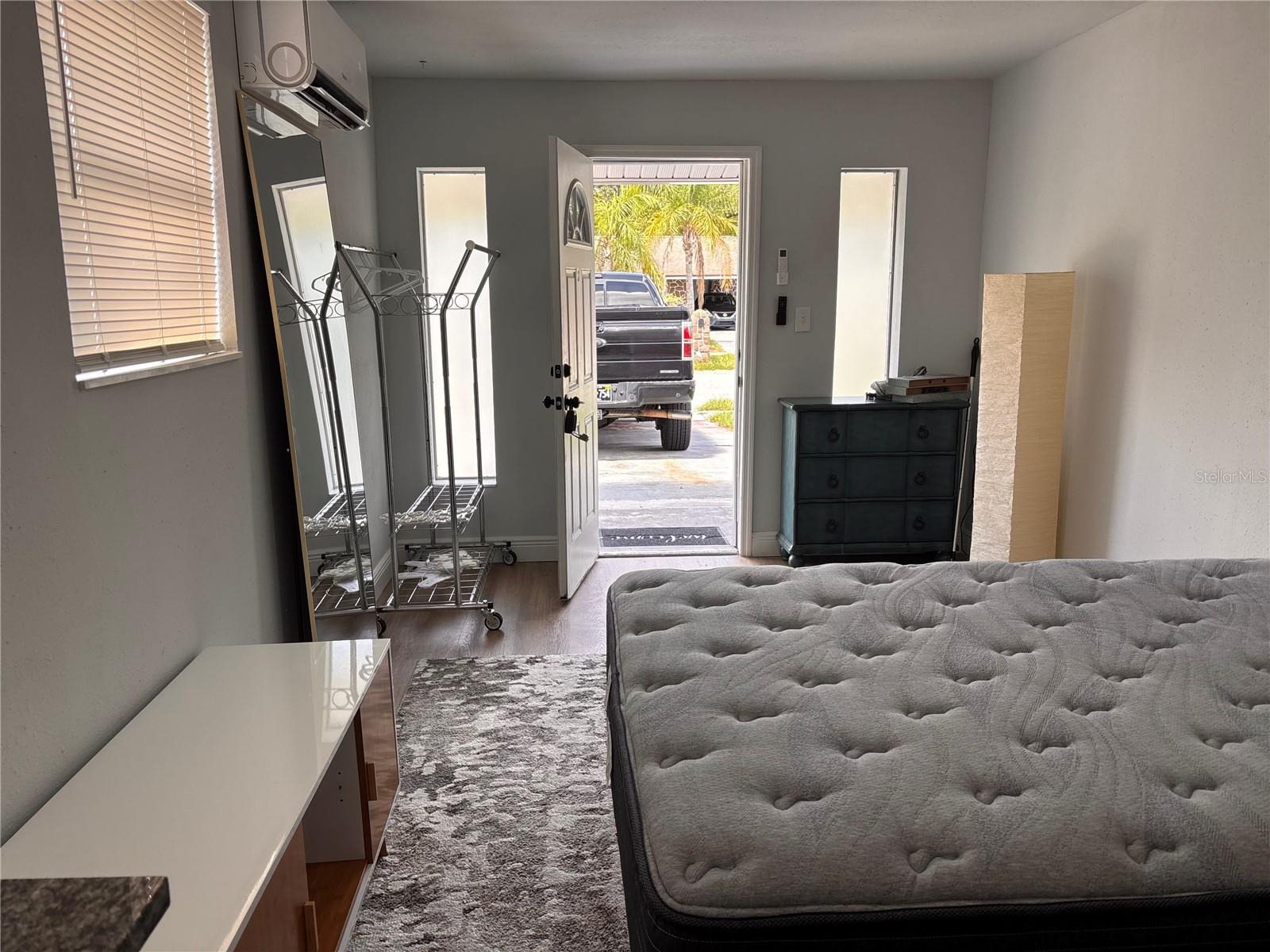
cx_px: 635
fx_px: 954
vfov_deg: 53.1
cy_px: 476
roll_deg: -0.5
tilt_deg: -10.0
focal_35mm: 26
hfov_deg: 67.3
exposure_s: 1/122
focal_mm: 5.96
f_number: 1.6
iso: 32
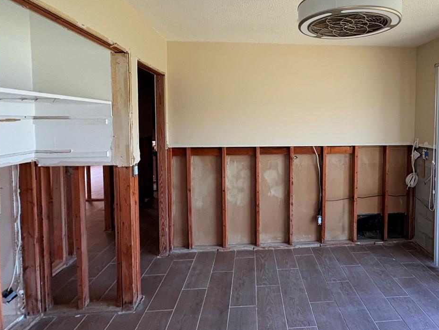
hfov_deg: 70.2
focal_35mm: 24
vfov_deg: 56.5
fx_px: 304
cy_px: 137
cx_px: 279
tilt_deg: -2.4
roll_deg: +0.6
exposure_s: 1/92
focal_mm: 2.22
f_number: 2.2
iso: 200
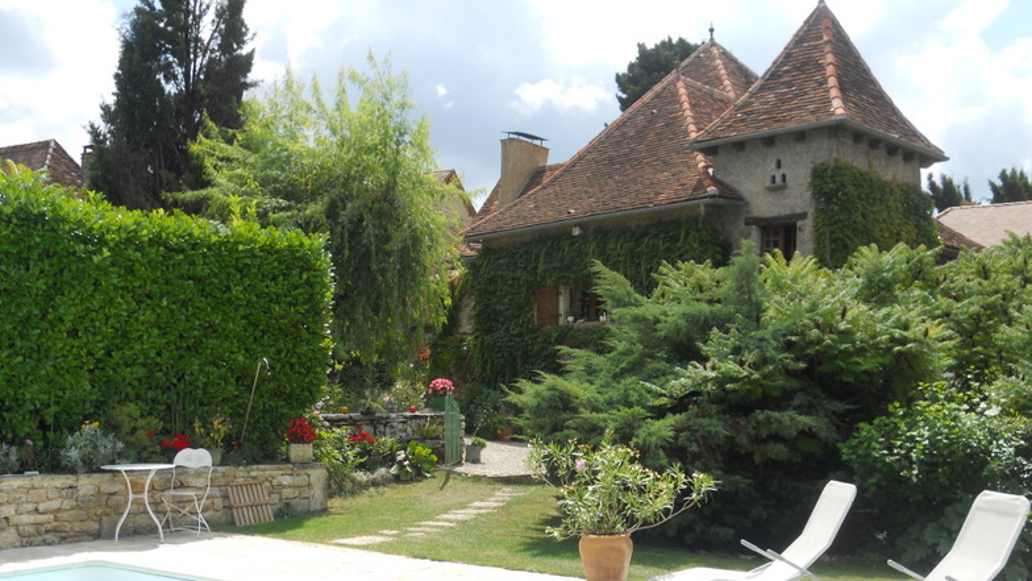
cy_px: 365
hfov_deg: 50.5
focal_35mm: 40
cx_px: 525
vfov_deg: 29.6
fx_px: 1095
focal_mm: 6.4
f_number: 3
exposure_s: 1/640
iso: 80
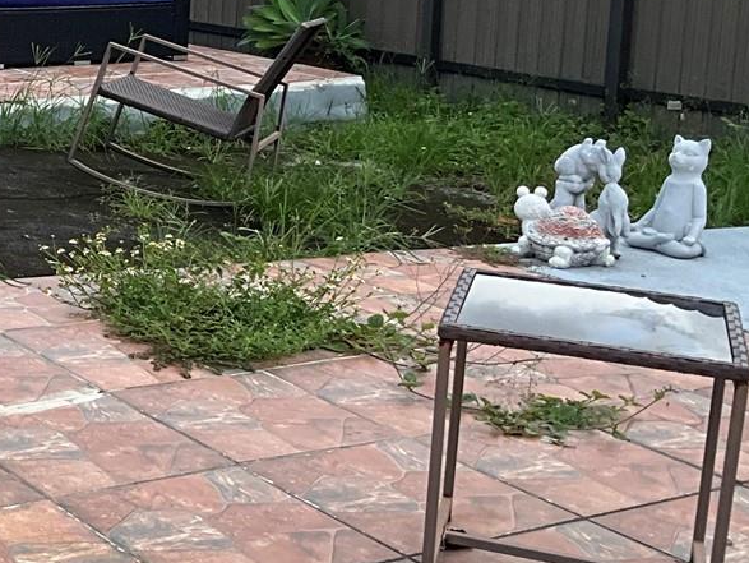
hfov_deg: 22.7
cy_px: 134
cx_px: -156
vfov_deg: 18.6
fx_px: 1710
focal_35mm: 79
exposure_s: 1/1221
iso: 25
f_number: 1.8
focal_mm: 3
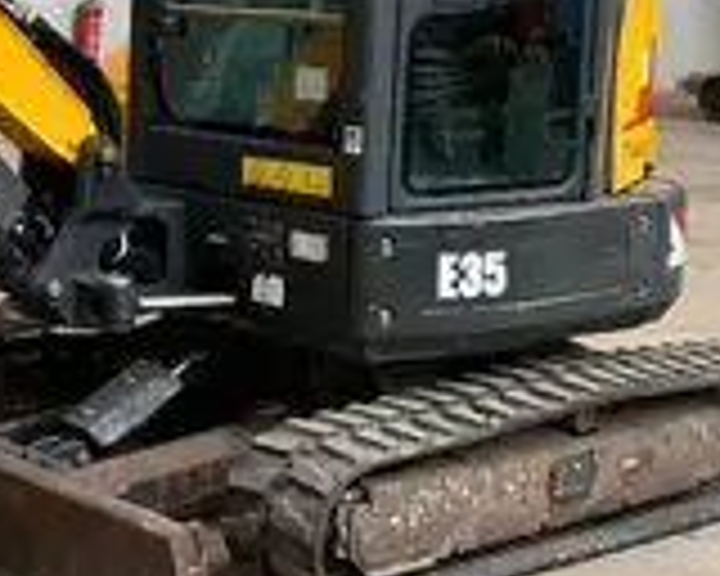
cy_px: 153
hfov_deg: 20.8
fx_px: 1811
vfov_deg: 18.0
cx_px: -176
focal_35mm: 85
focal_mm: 3
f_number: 1.8
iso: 100
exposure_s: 1/60
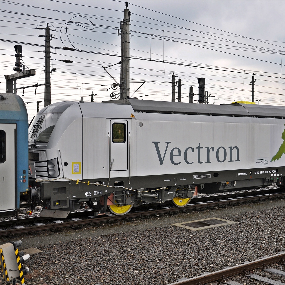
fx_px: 453
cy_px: 144
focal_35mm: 49
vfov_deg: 34.9
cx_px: 198
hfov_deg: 34.5
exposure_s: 1/200
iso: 200
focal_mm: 25
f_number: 4.5
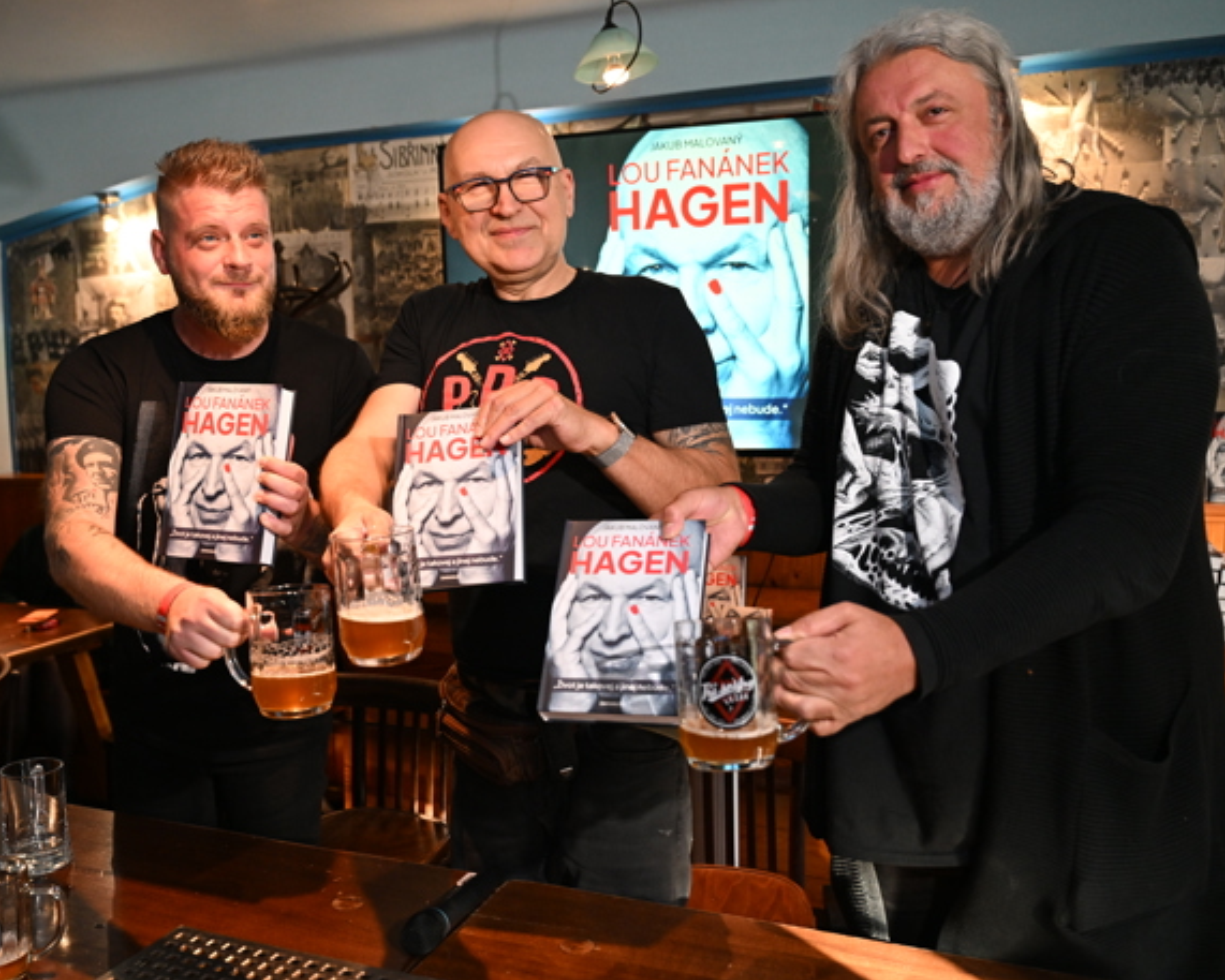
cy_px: 489
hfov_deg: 51.8
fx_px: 1253
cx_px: 506
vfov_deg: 42.7
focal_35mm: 35
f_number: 3.5
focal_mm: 30.5
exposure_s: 1/200
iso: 3200
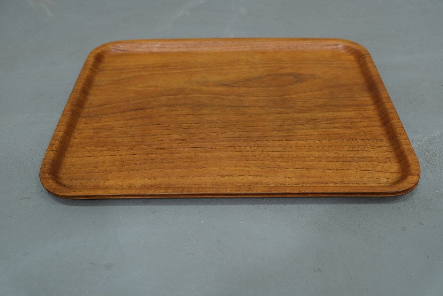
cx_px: 222
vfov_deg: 36.9
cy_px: 148
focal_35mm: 36
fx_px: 443
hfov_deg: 53.1
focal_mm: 24.3
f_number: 3.2
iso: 640
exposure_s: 1/34
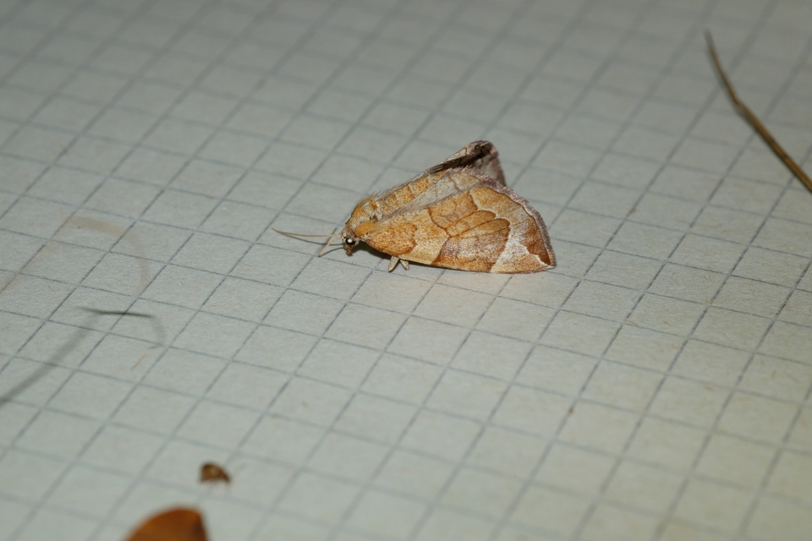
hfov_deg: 22.6
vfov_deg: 15.2
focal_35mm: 90
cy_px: 270
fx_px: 2030
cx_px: 406
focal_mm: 60
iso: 1000
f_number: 9
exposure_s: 1/180
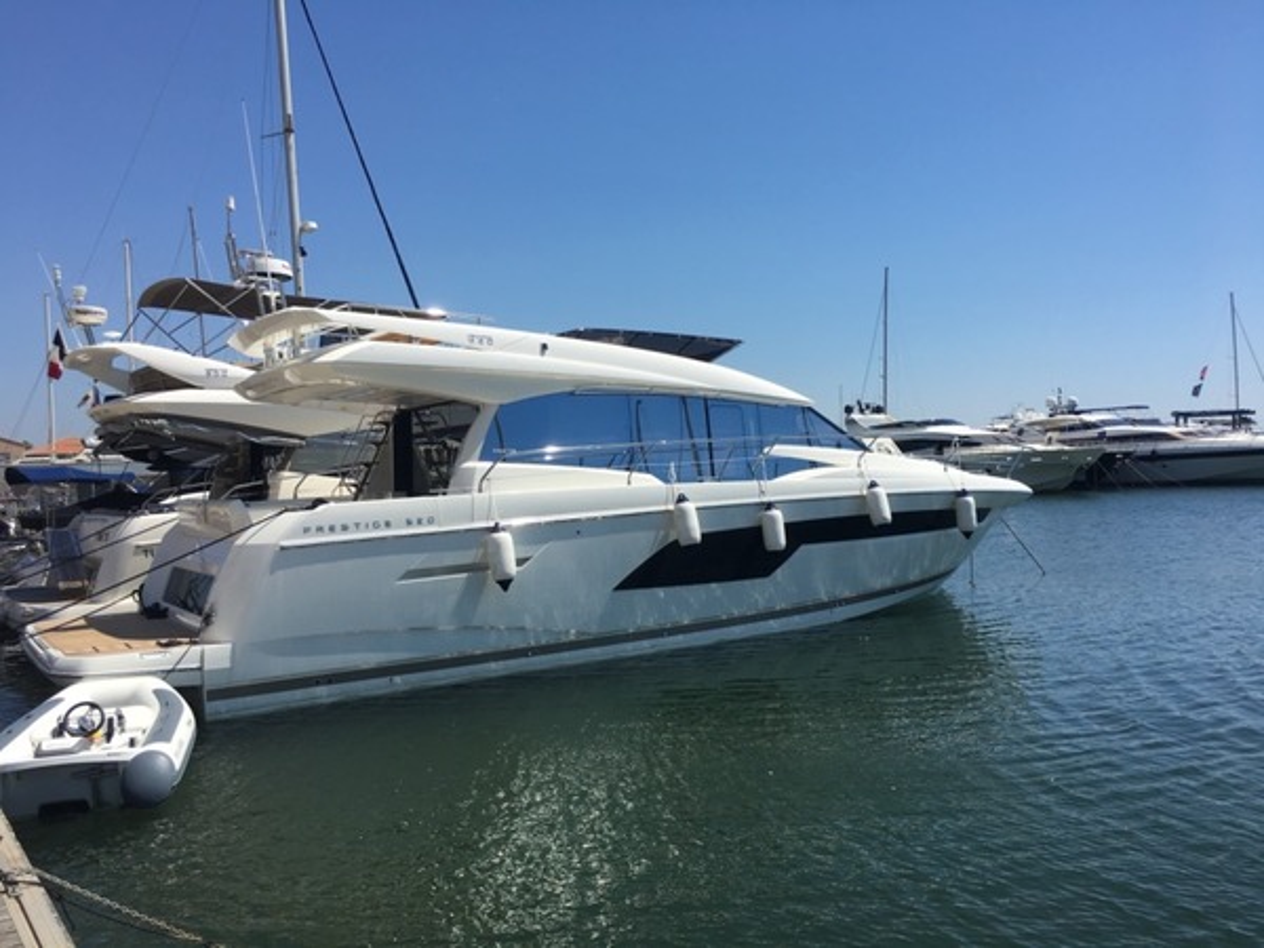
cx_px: 632
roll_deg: +2.9
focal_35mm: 29
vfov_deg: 48.2
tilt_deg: +0.9
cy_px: 474
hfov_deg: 61.7
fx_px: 1059
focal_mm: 4.15
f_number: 2.2
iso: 25
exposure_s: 1/2137
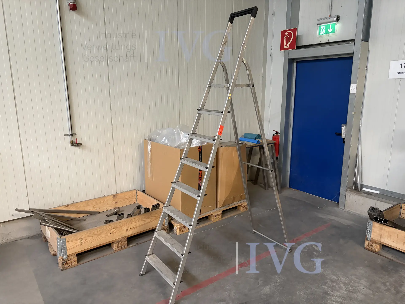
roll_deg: +1.2
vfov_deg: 53.1
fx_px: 304
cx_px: 202
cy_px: 152
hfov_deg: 67.3
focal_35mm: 26
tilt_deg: -11.2
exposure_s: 1/50
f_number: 1.6
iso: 500
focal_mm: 5.96
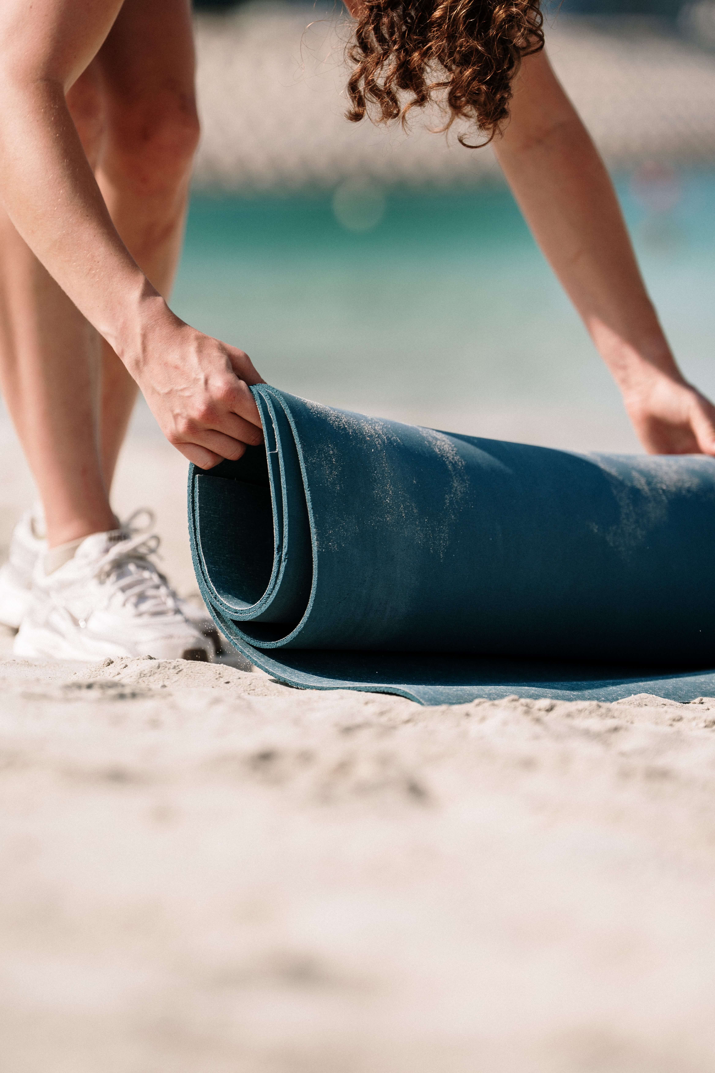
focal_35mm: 155
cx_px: 358
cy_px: 536
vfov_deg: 13.2
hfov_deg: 8.9
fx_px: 4617
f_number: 3.5
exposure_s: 1/2500
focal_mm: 155
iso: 250
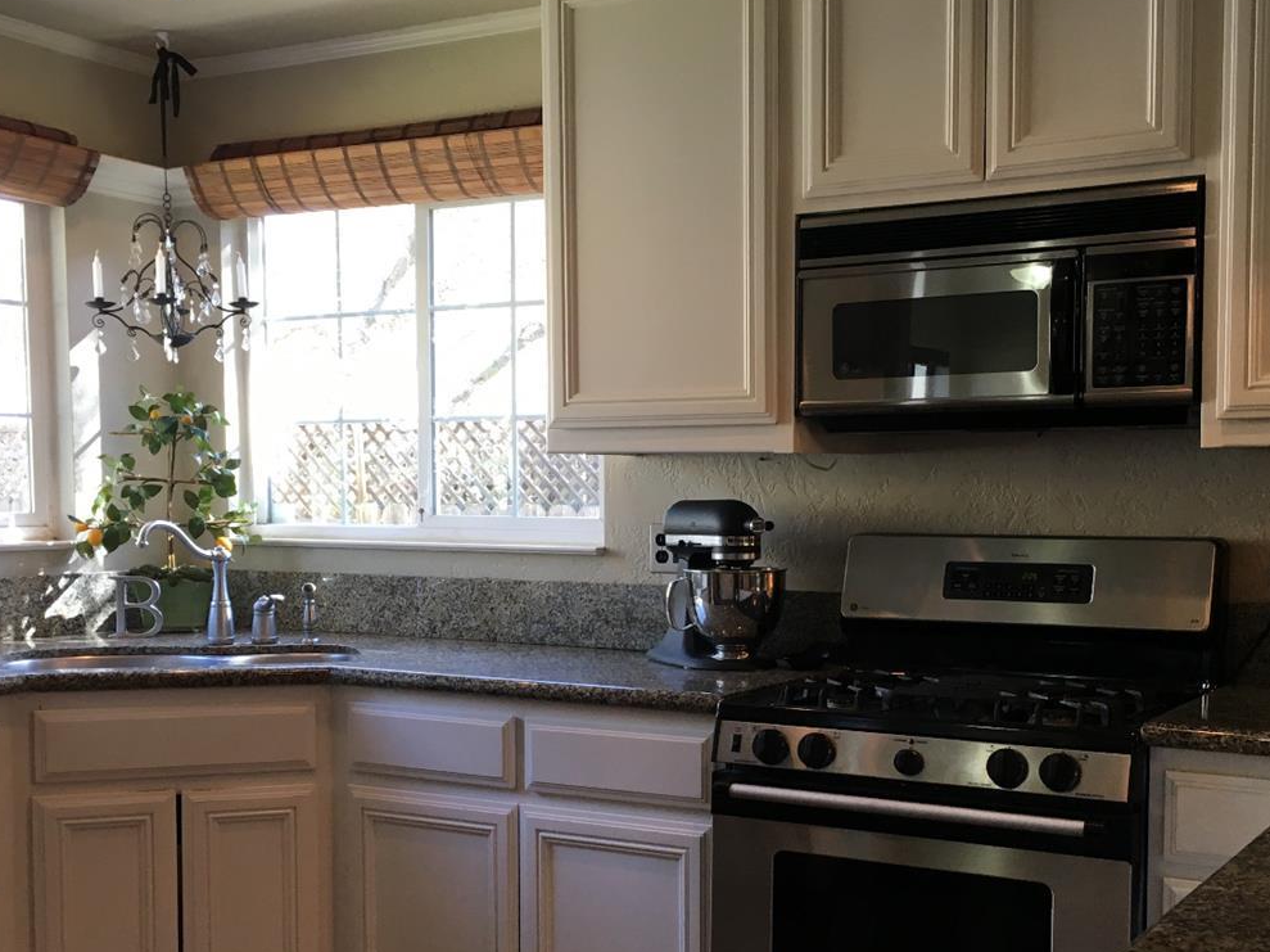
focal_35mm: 44
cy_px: 600
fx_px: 1614
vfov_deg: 32.7
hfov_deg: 42.9
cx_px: 701
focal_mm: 4.15
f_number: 2.2
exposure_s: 1/30
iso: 25
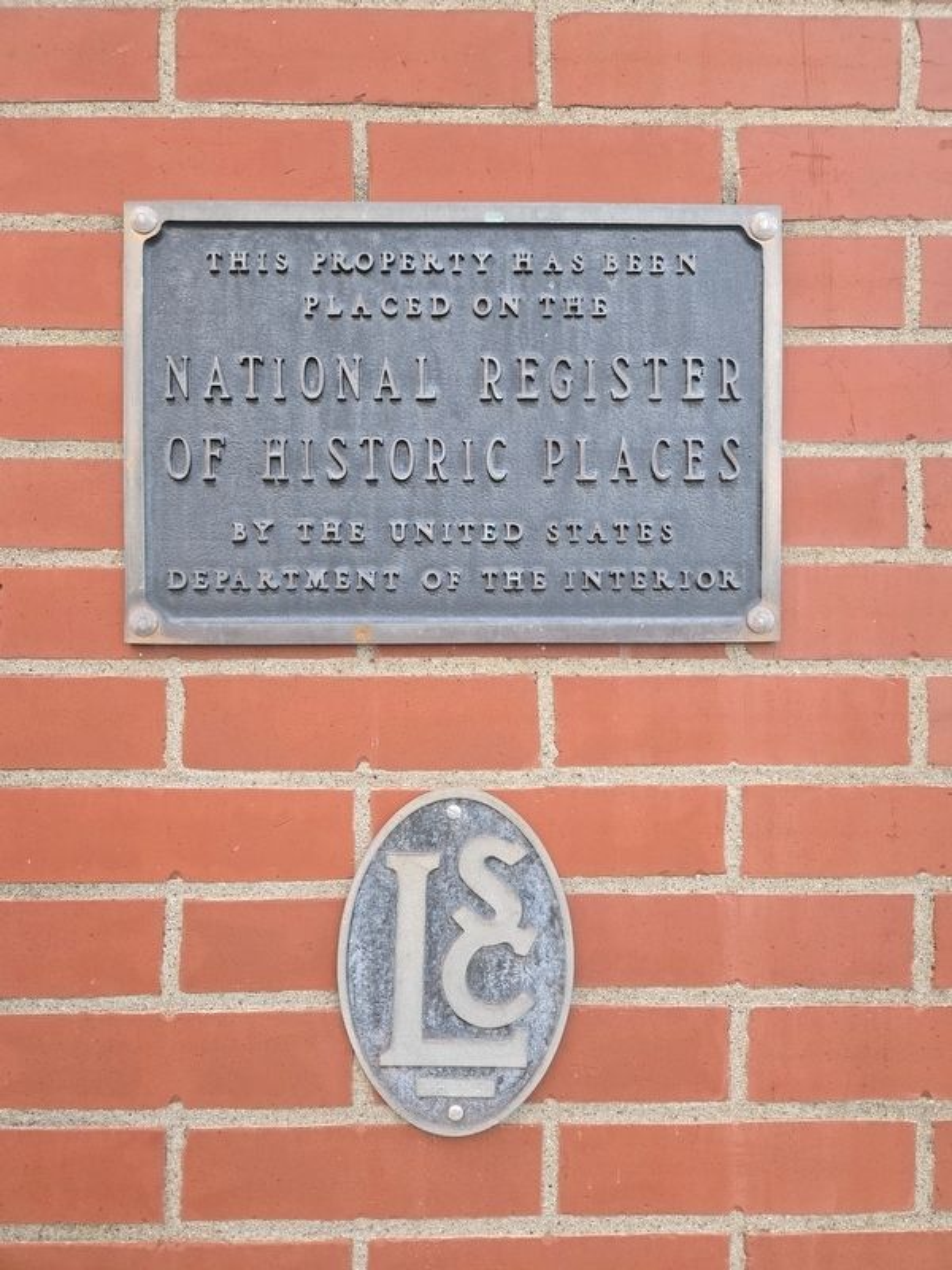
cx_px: 476
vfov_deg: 73.9
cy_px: 635
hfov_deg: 58.9
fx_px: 843
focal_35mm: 23
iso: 250
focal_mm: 5.4
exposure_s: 1/120
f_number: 1.8
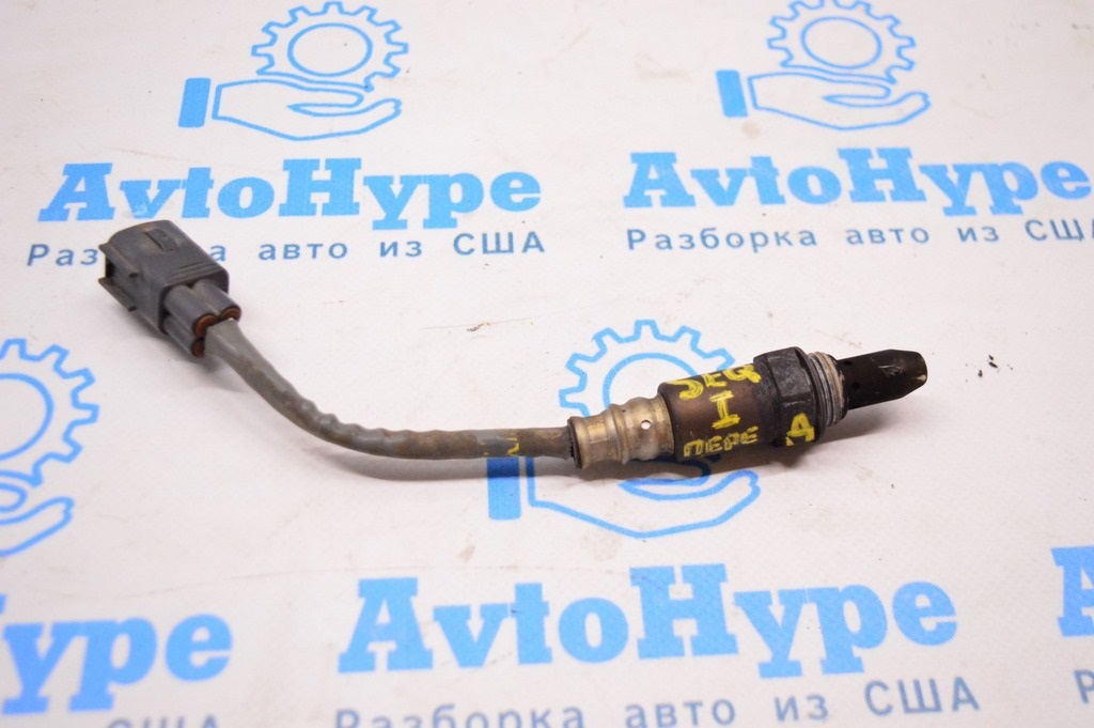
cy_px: 364
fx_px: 1321
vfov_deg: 30.8
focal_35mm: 44
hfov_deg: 45.0
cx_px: 547
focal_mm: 29
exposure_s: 1/320
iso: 3200
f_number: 4.2
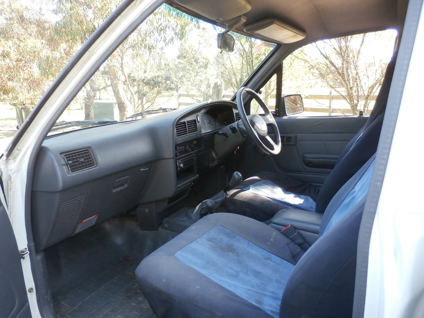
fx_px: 306
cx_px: 212
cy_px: 159
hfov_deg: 69.4
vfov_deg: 54.9
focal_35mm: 25
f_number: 3
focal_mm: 4.5
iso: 160
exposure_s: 1/60
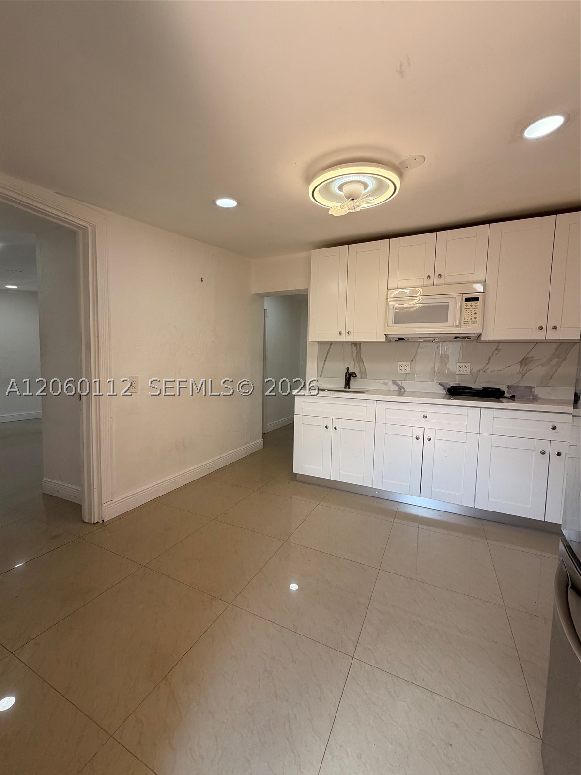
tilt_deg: -3.2
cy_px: 388
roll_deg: -1.4
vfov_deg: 102.1
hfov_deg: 85.7
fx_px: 313
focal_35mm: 14
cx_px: 290
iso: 80
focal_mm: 2.22
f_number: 2.2
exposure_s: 1/121
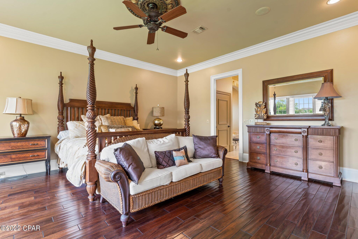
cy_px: 120
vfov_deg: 70.7
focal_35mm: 17
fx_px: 168
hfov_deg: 93.6
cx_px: 179
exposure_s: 1/2
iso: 400
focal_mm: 16.9
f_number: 8
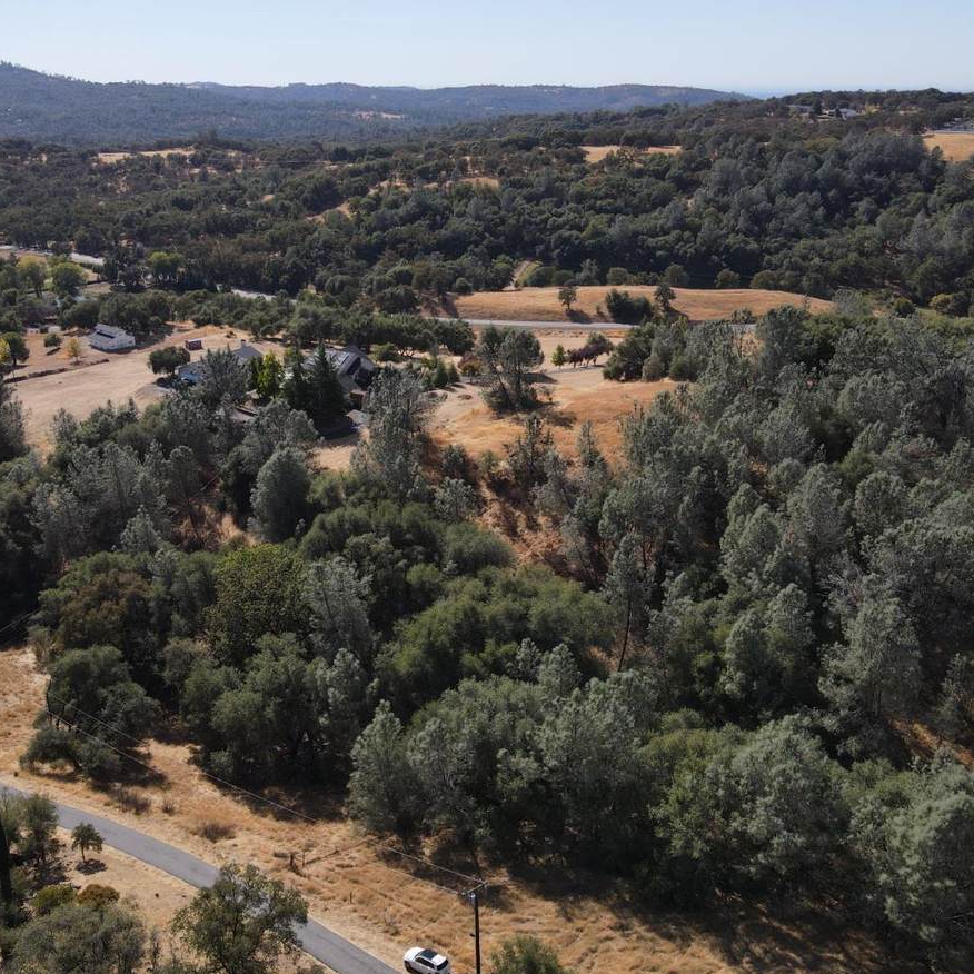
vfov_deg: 52.5
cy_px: 463
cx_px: 474
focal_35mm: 31
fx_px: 987
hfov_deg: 52.5
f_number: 2.8
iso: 100
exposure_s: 1/800
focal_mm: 4.5
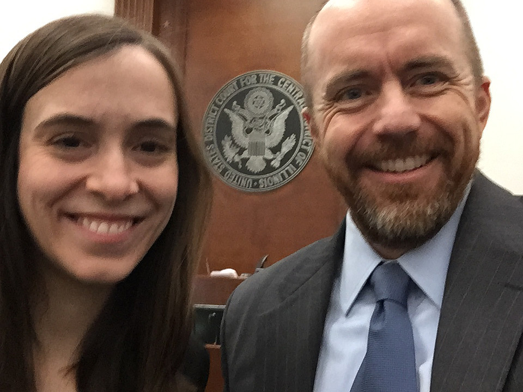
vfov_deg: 45.4
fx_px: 468
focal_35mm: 31
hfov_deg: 58.4
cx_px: 262
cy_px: 196
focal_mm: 2.65
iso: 250
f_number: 2.2
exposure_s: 1/30
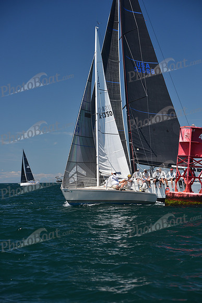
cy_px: 152
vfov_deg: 20.8
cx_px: 101
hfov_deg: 14.0
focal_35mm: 98
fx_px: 824
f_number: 5
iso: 250
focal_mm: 98
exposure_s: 1/800
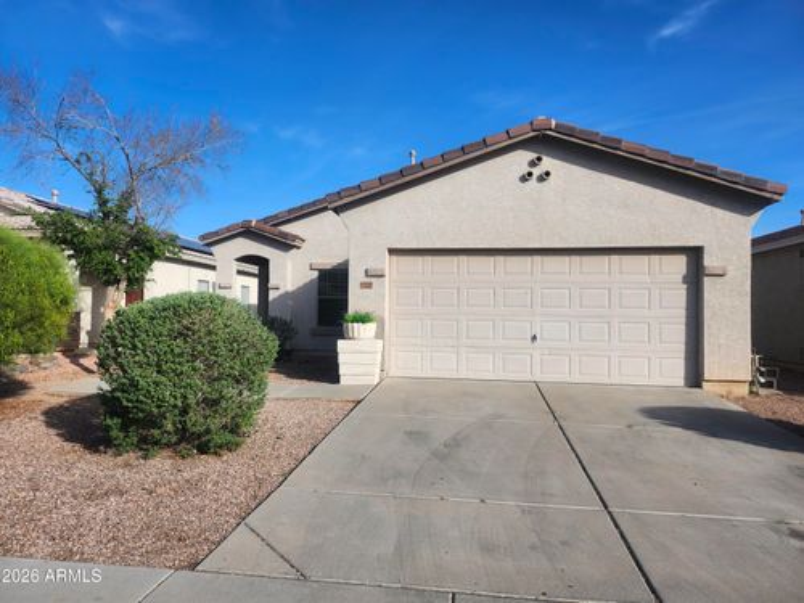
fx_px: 534
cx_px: 402
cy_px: 302
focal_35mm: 23
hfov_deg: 73.9
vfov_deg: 58.9
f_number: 1.8
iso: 25
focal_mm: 5.54
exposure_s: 1/1529
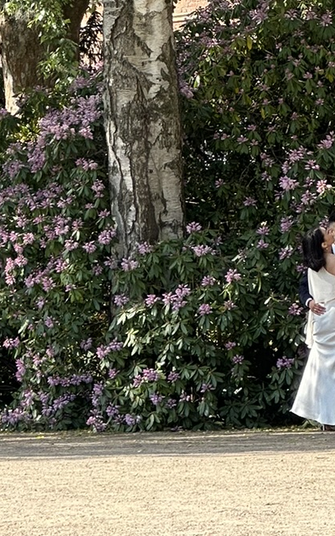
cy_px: 317
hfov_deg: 5.2
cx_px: -170
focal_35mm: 248
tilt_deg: -0.1
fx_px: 3624
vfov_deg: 8.5
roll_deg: +1.6
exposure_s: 1/202
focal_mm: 9
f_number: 2.8
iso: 32
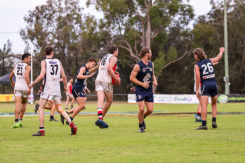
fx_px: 1257
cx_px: 122
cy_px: 82
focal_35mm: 185
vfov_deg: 7.4
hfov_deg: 11.1
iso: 1250
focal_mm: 180
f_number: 6.3
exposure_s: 1/1600
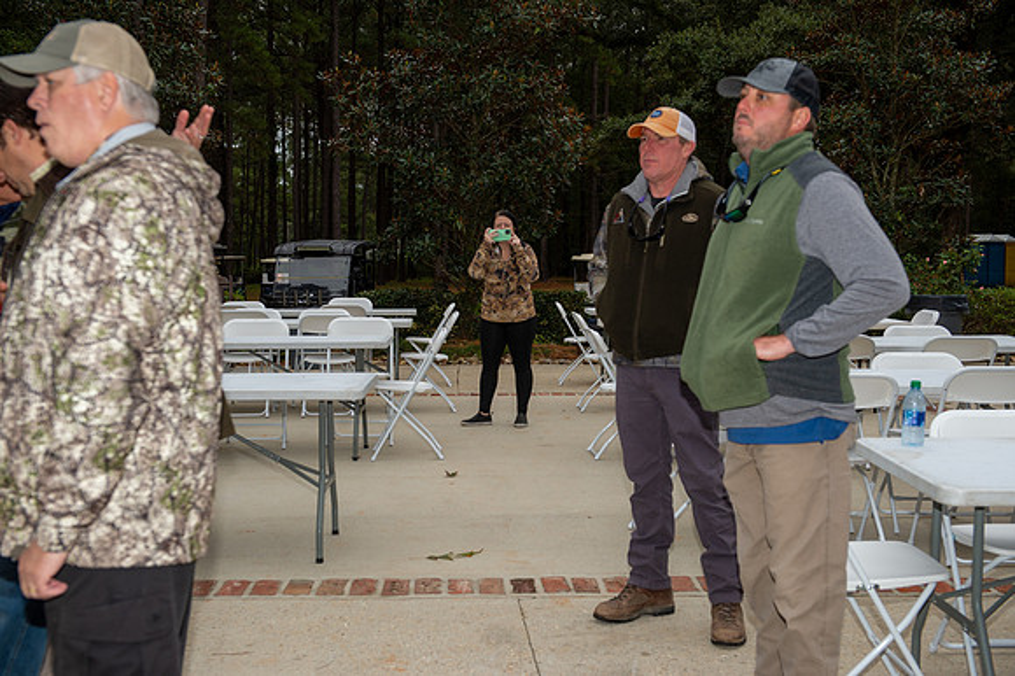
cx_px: 508
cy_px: 338
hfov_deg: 41.1
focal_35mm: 48
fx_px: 1353
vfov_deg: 28.0
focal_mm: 48
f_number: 5.6
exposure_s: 1/200
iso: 400
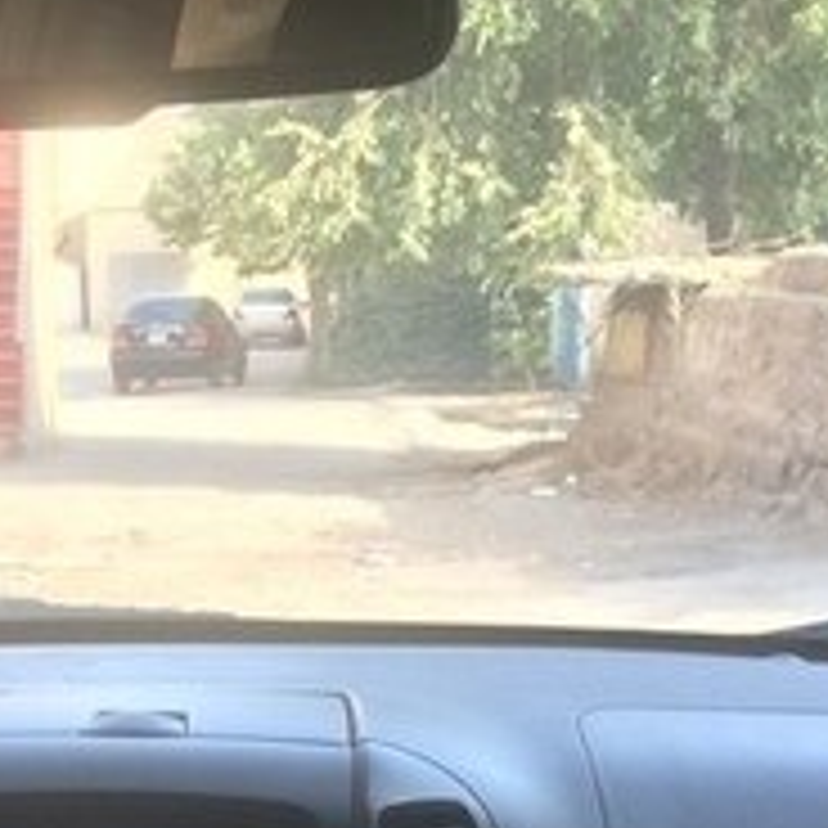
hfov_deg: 18.5
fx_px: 2490
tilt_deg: -19.5
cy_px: 1073
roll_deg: +1.0
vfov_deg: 17.7
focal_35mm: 92
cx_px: 72
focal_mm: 4.15
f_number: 2.2
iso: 32
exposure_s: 1/109
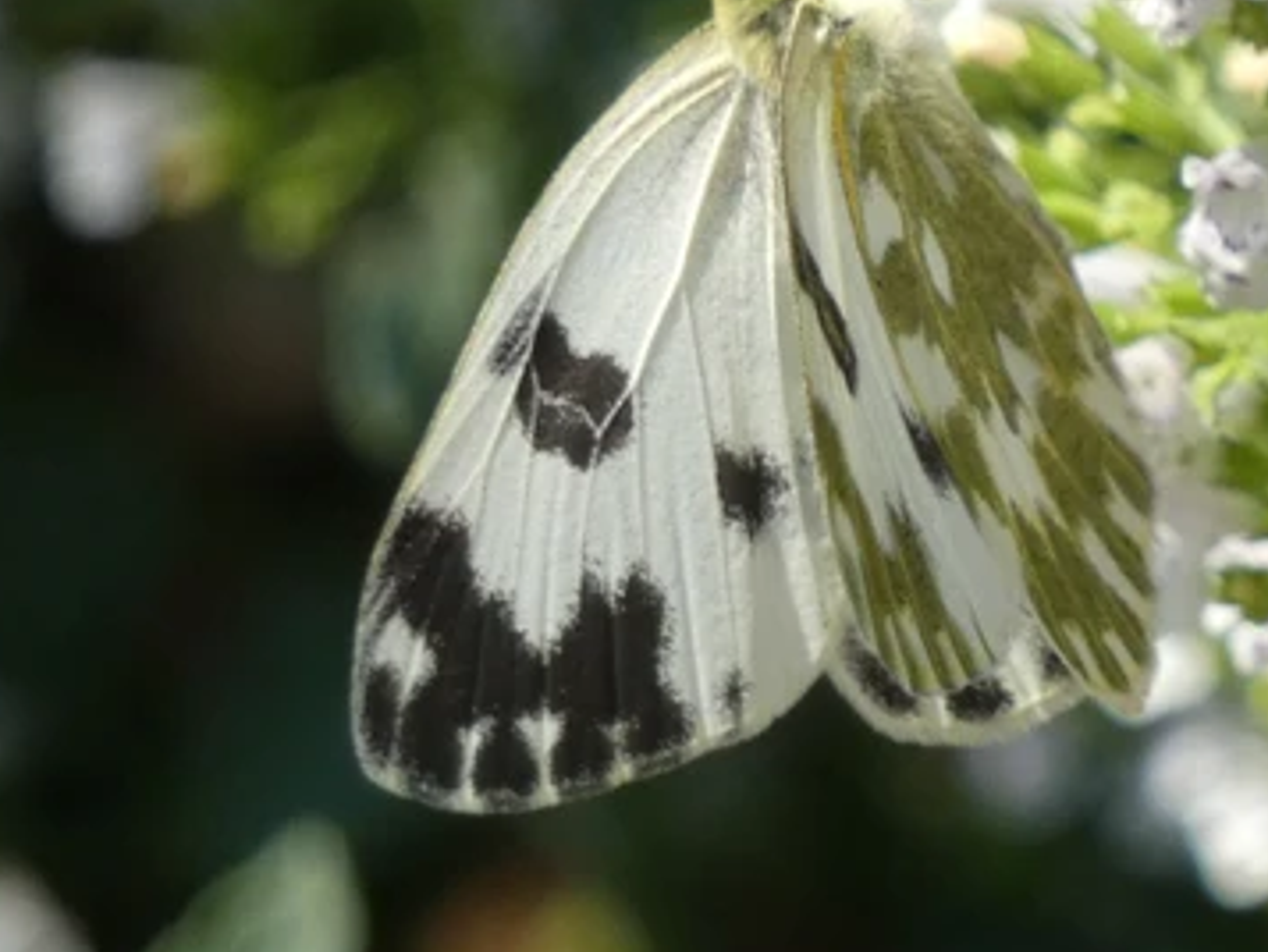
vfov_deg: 1.5
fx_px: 36093
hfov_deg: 2.0
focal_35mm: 985
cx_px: 884
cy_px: 234
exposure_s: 1/250
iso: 250
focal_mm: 98.3
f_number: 5.6
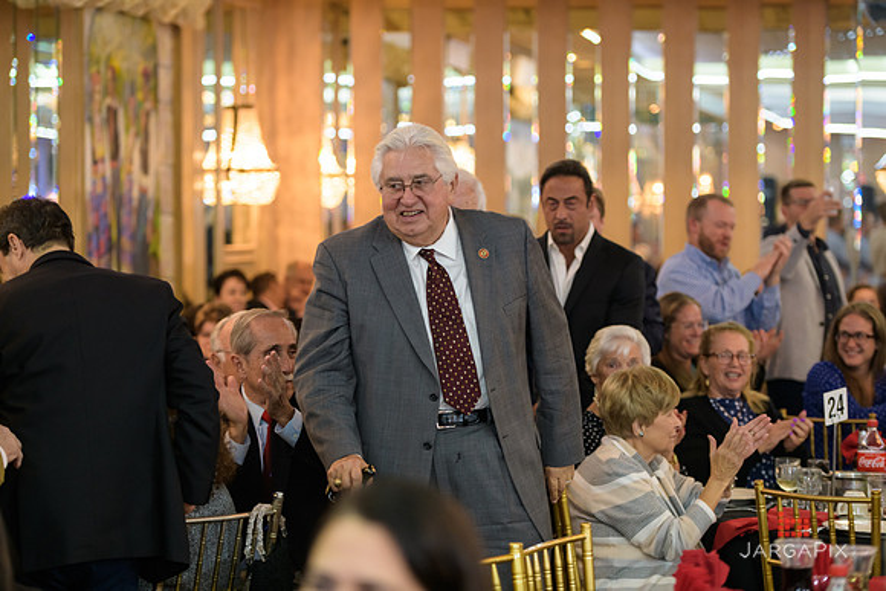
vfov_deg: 13.7
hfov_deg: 20.4
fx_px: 2462
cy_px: 296
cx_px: 443
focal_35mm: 100
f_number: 3.2
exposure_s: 1/125
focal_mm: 100
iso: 1000
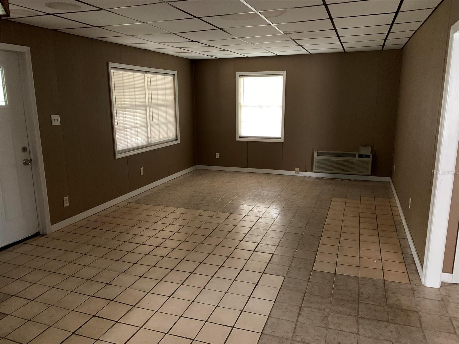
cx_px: 230
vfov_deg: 53.1
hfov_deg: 67.3
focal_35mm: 26
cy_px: 172
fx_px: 345
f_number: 1.8
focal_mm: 4.25
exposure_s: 1/30
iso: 640
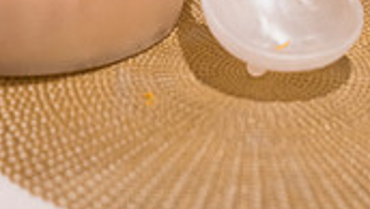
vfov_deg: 9.6
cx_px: 166
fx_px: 1129
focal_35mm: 115
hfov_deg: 18.6
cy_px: -252
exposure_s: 1/200
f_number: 3.2
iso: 1600
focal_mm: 42
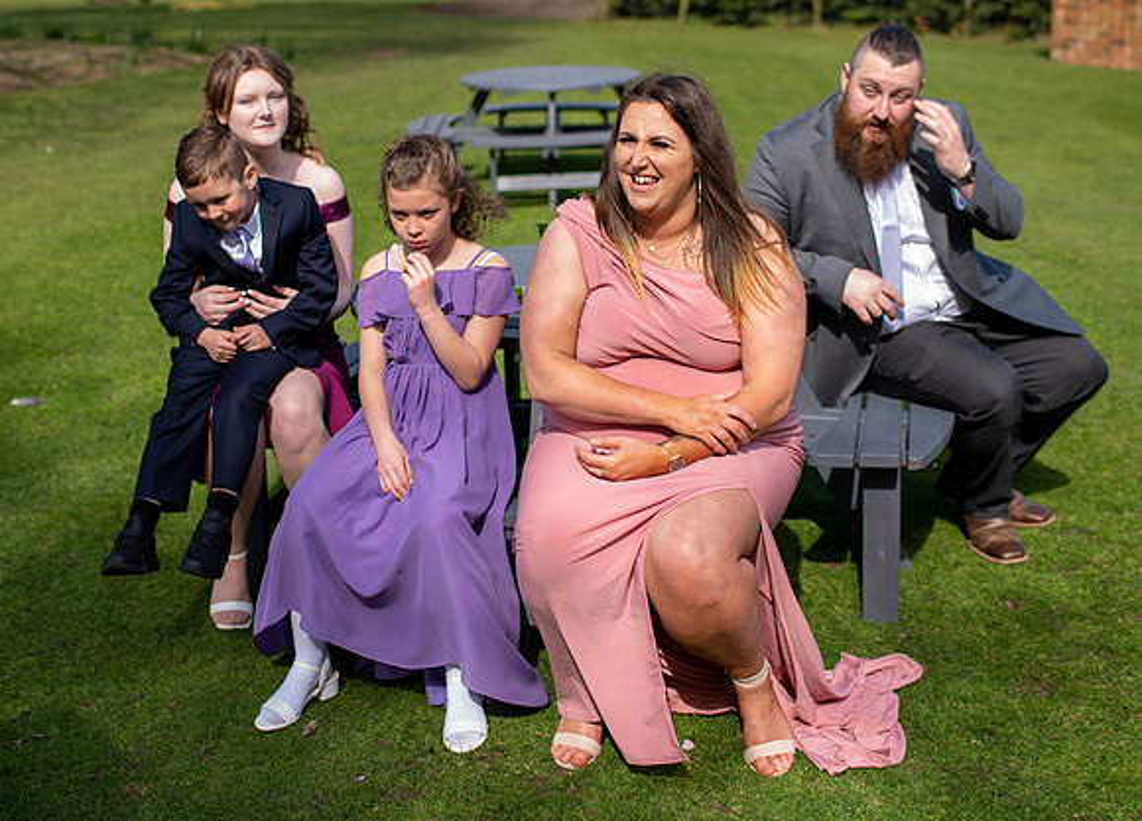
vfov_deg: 26.4
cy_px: 289
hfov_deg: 36.2
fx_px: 1744
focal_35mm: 54
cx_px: 545
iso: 100
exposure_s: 1/1000
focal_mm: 35
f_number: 2.2
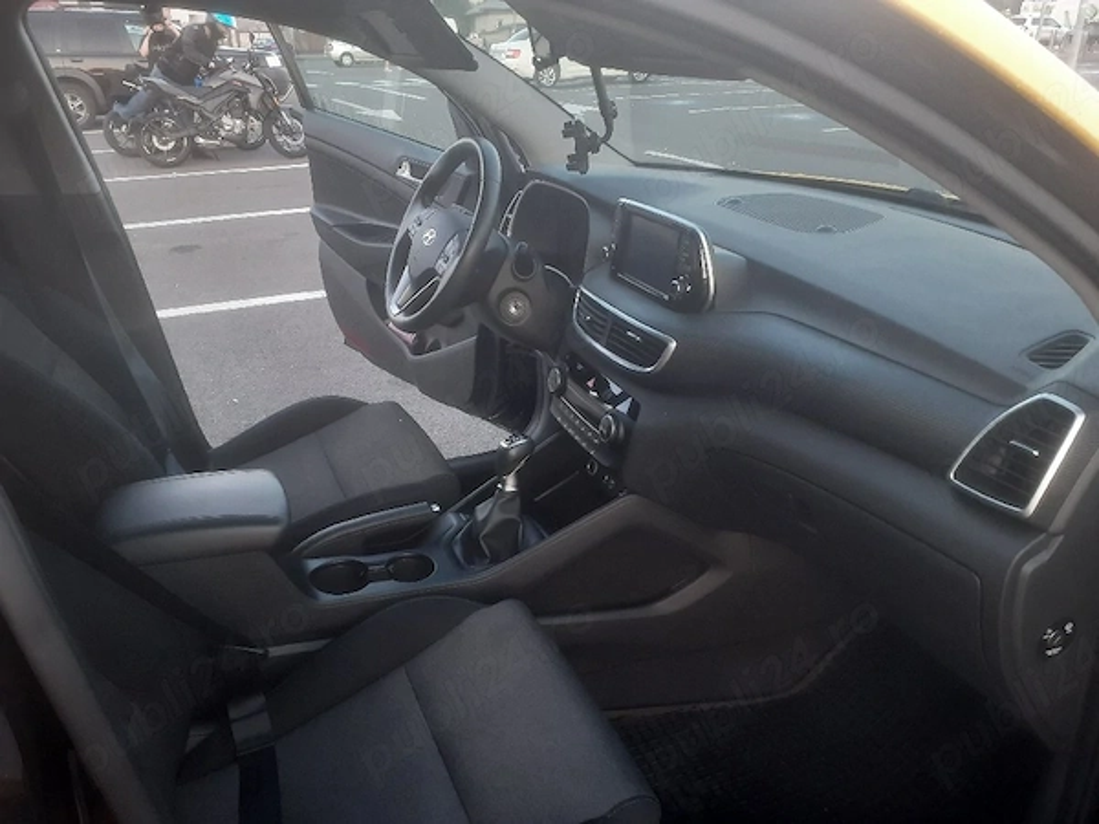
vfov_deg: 51.4
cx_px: 550
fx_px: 857
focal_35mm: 27
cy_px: 412
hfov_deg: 65.3
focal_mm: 3.6
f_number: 1.9
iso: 125
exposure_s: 1/50
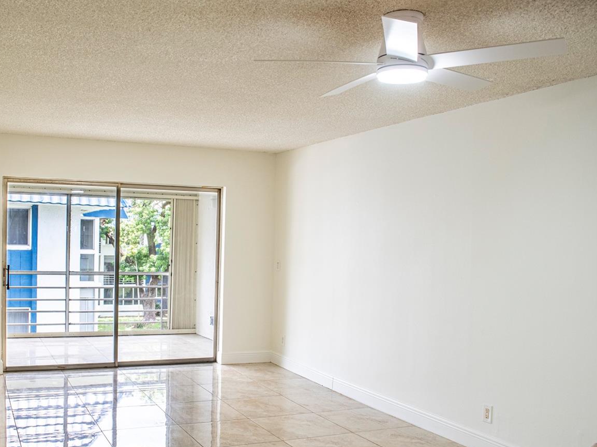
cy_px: 266
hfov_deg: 50.6
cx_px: 207
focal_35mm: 36
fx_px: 621
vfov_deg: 39.5
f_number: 6.3
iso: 500
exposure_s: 1/400
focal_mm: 18
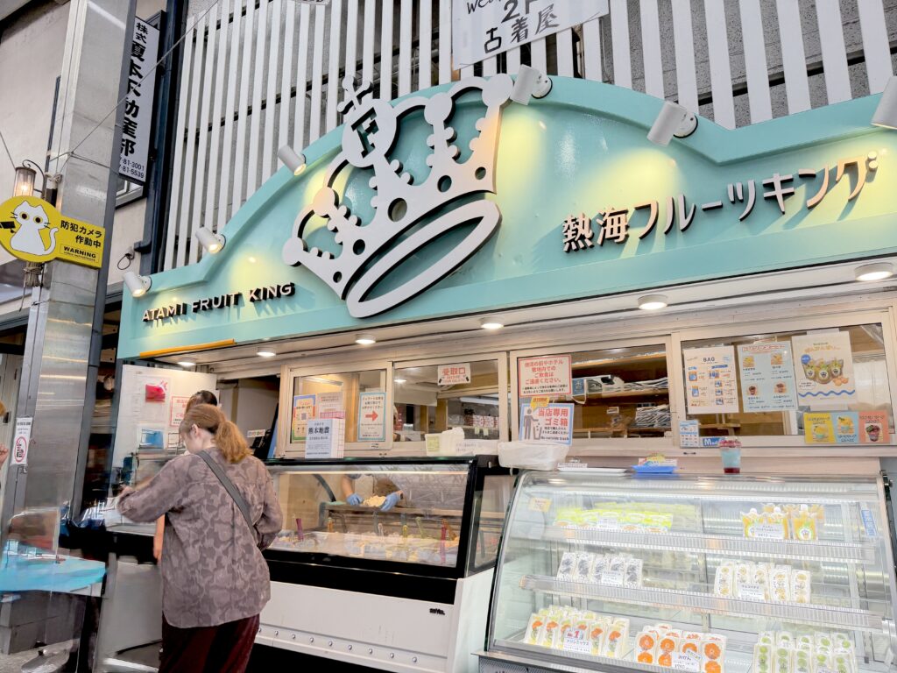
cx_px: 448
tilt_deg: +11.1
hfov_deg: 71.6
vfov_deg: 56.8
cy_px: 336
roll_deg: +0.8
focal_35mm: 24
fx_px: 622
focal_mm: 6.76
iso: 64
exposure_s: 1/204
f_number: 1.78
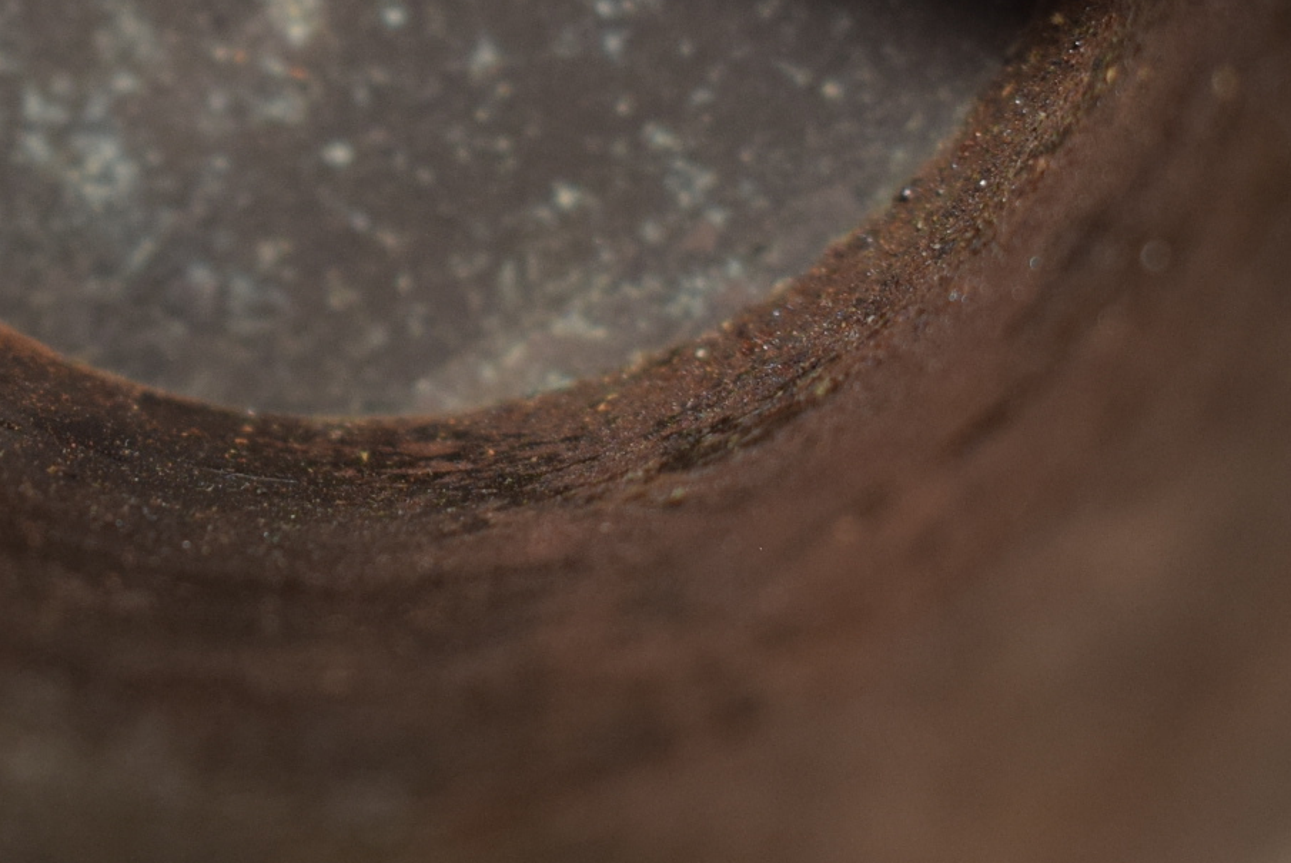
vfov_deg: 7.9
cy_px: 29
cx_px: 211
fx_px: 6232
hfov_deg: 11.8
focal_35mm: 174
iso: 400
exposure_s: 1/125
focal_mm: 35
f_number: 5.6
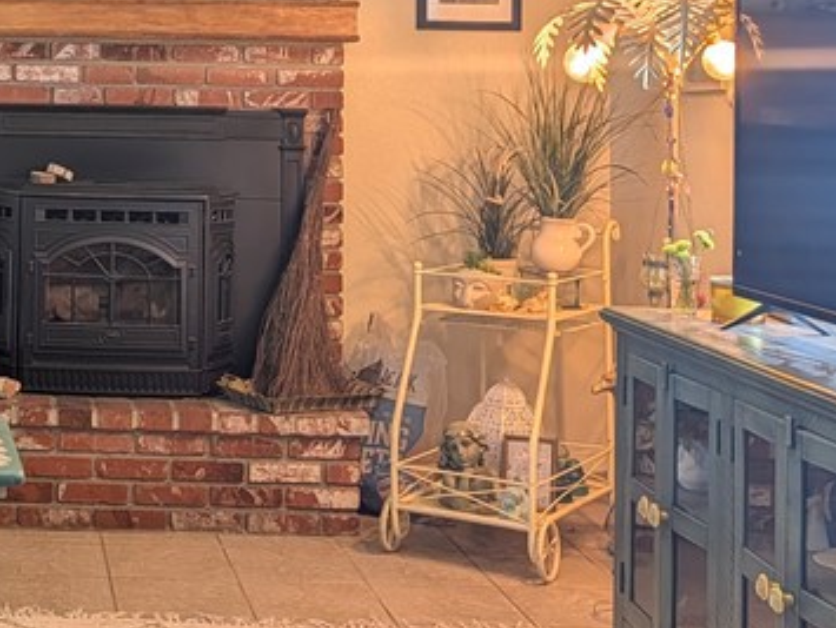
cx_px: -65
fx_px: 1668
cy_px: 35
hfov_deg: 26.1
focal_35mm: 69
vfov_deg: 20.8
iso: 38
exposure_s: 1/40
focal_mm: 6.9
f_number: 1.68
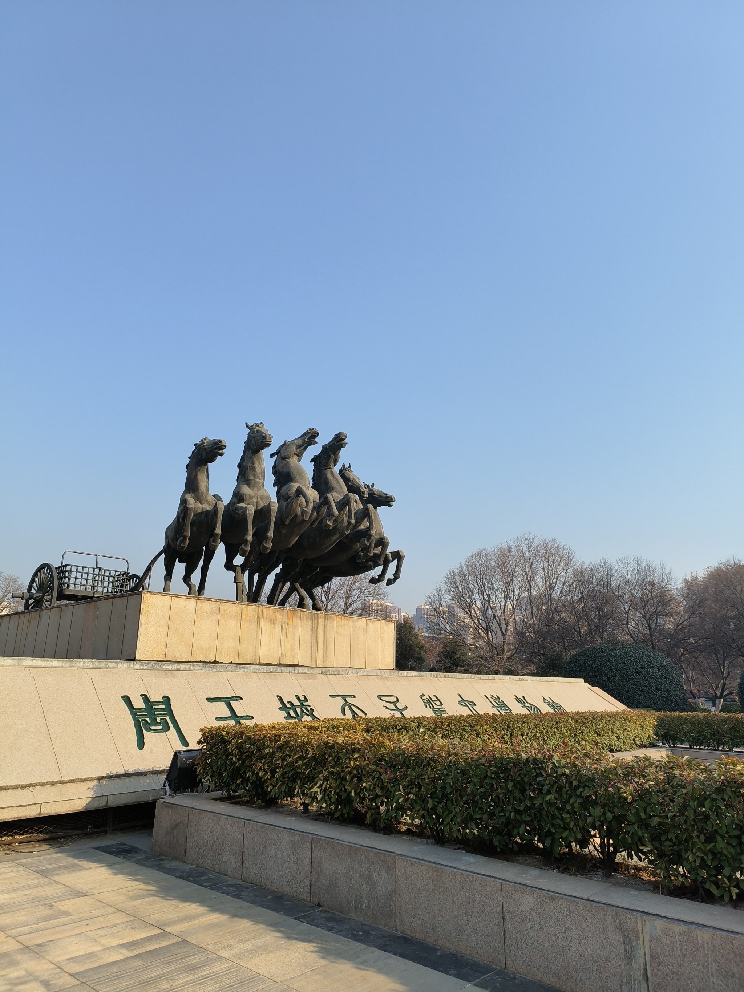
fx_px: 688
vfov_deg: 71.6
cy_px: 496
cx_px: 372
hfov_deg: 56.8
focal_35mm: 24
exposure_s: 1/1667
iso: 104
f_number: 1.8
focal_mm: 5.42
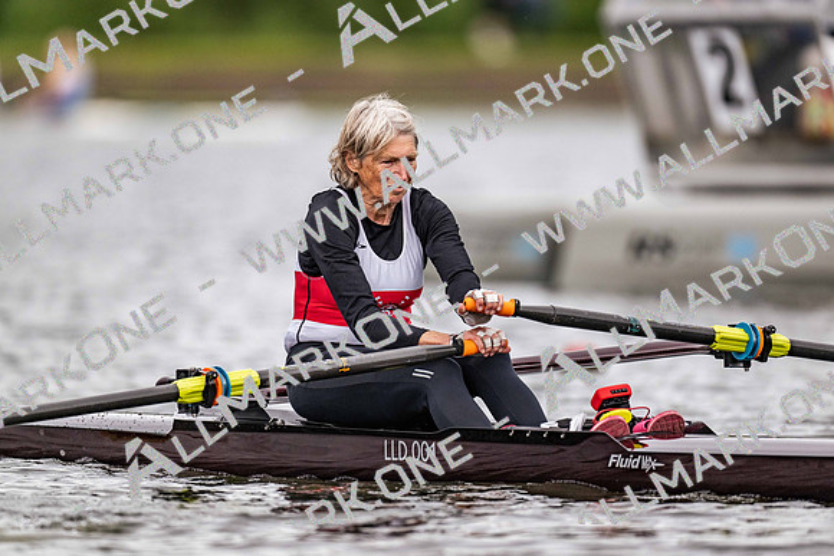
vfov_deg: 2.3
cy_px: 278
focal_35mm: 600
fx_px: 13903
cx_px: 417
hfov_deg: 3.4
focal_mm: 600
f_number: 4
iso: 720
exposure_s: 1/2500
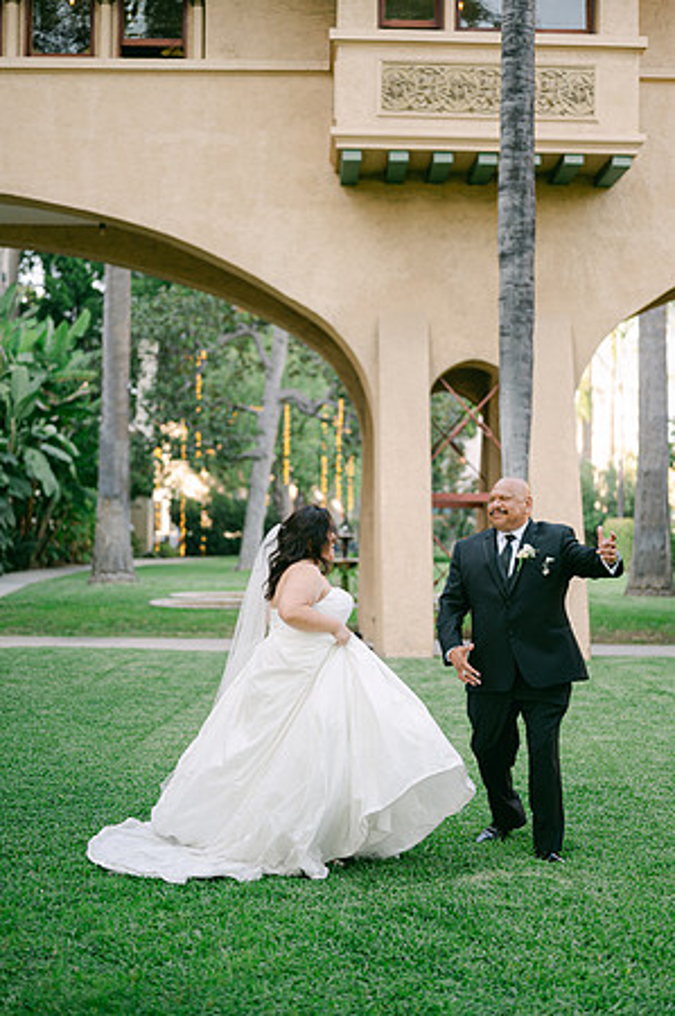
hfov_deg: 26.9
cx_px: 338
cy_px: 508
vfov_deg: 39.6
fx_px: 1409
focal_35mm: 50
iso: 280
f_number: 1.8
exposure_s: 1/1250
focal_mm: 50
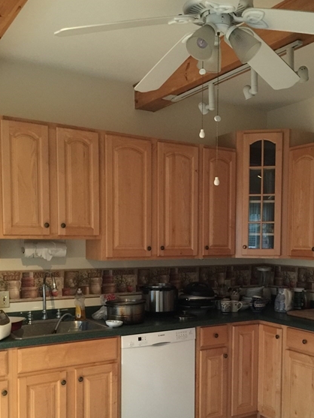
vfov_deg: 46.2
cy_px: 272
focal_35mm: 40
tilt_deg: -2.8
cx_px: 202
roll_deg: +0.1
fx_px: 484
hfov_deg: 35.7
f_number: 2.2
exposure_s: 1/4
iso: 125
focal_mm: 4.15
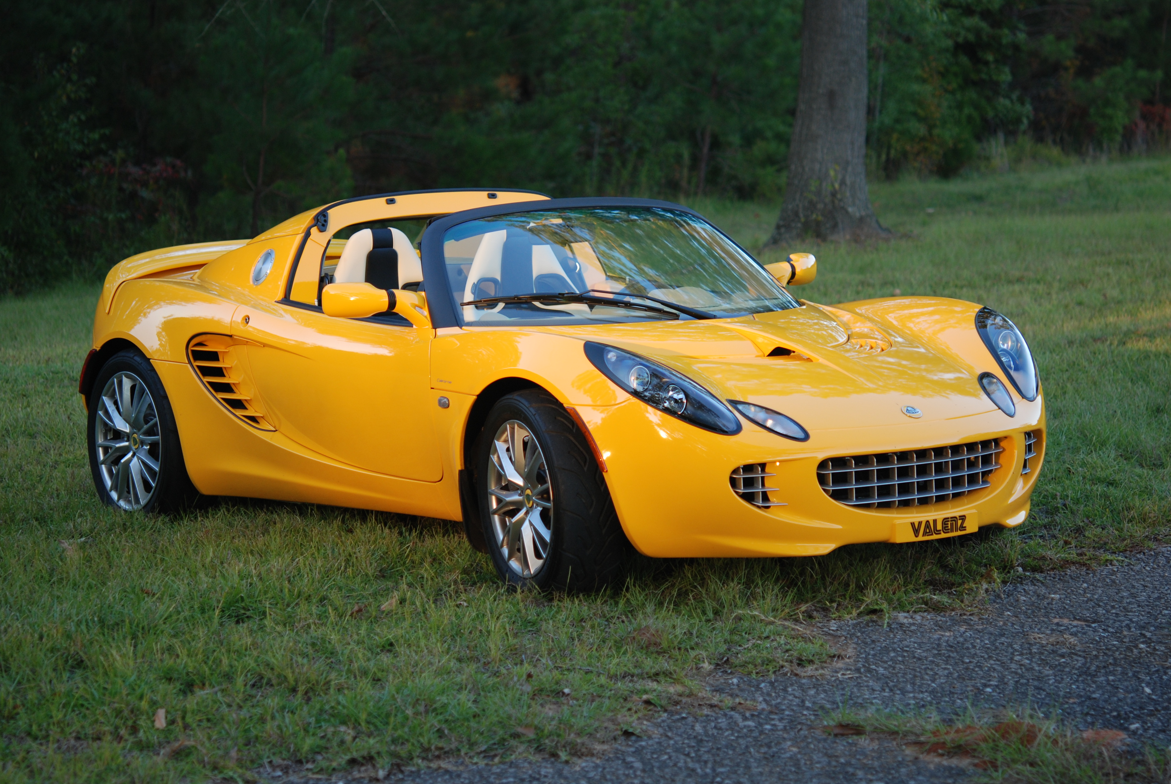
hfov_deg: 21.9
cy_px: 382
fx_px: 3029
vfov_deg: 14.7
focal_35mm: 93
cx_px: 578
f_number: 2.8
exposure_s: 1/125
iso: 200
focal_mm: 60
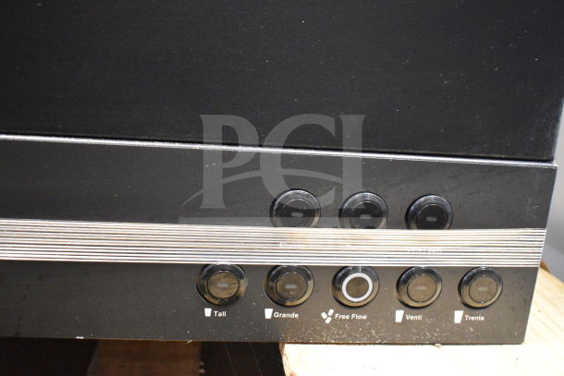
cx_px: 282
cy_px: 188
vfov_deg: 35.5
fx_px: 588
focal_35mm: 38
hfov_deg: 51.3
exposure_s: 1/40
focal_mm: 25
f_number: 4
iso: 7200
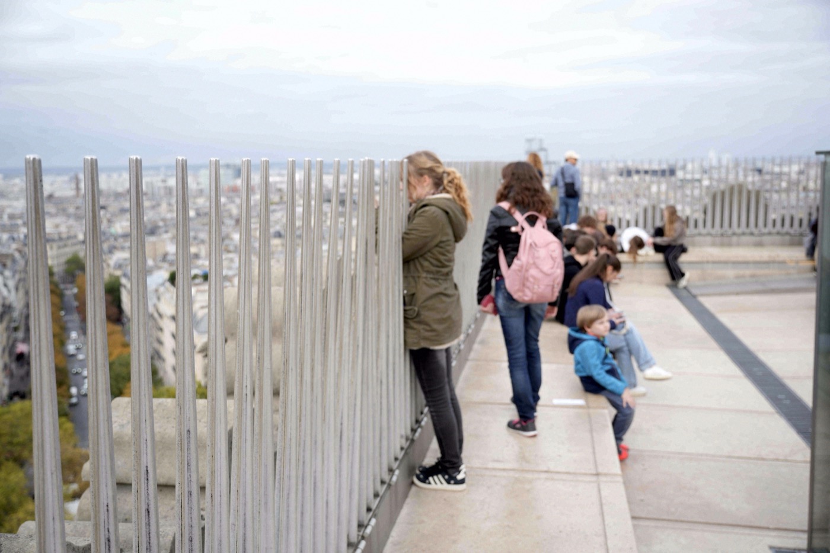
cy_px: 276
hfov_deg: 51.9
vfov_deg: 35.9
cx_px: 415
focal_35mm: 37
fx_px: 853
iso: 100
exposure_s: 1/250
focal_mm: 37
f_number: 4
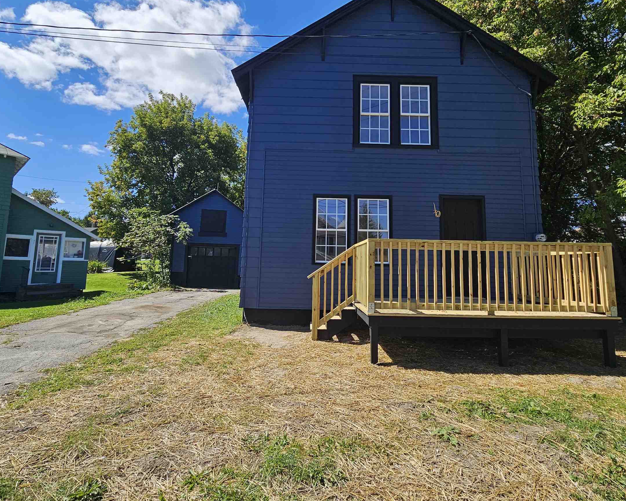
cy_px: 223
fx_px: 333
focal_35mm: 18
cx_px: 324
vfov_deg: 73.5
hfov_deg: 86.3
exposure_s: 1/2027
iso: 50
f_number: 2.2
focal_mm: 2.2
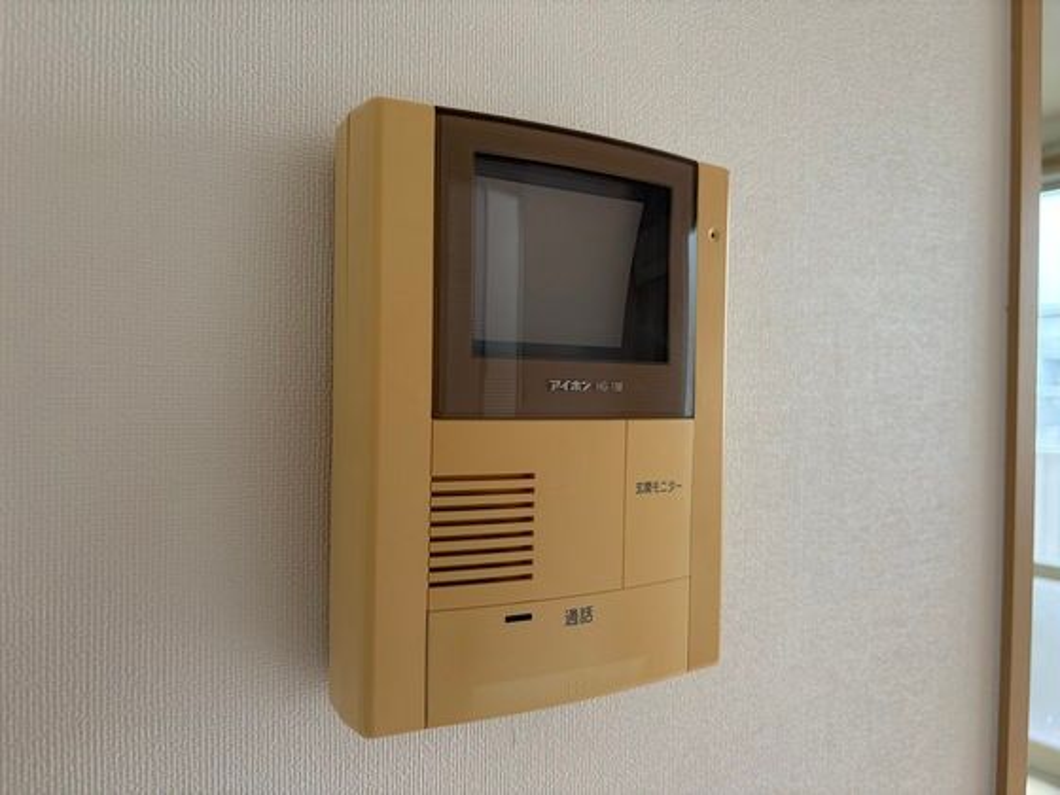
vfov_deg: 53.1
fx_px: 796
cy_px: 398
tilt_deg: -0.1
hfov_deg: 67.3
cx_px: 530
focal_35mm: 26
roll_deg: +0.0
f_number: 1.6
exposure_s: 1/60
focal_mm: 5.96
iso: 125
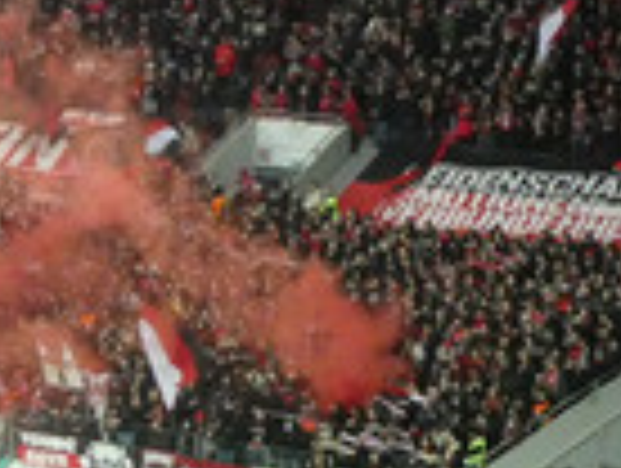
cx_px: 27
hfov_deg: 10.6
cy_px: 4
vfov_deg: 8.0
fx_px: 3325
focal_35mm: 185
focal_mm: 7.2
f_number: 3.8
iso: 1000
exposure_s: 1/125
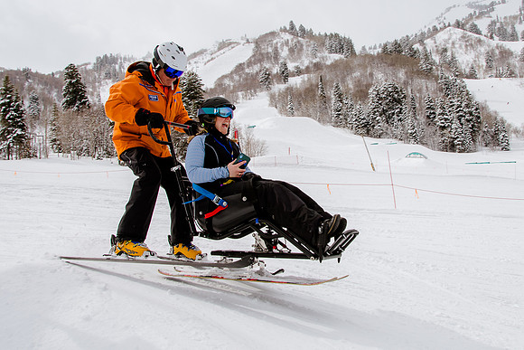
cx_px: 314
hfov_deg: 54.8
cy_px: 144
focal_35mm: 34
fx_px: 502
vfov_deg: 38.3
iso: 160
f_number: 10
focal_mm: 18
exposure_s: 1/640
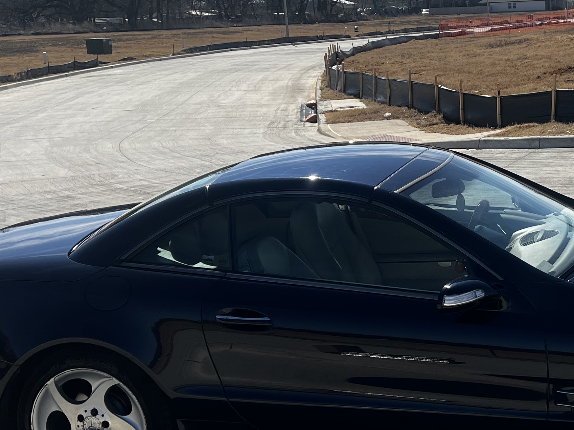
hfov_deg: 31.2
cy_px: 169
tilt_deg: -9.8
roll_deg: +2.9
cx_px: 478
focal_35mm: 60
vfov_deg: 24.4
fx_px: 995
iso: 50
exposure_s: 1/7463
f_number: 1.5
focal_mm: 5.7
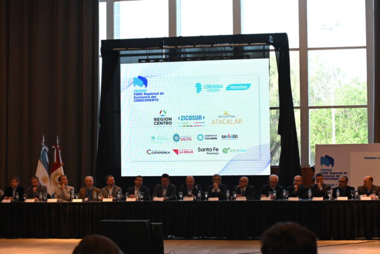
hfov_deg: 24.6
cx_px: 190
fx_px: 871
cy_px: 127
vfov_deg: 16.6
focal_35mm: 82
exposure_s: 1/250
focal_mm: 55
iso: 2000
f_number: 5
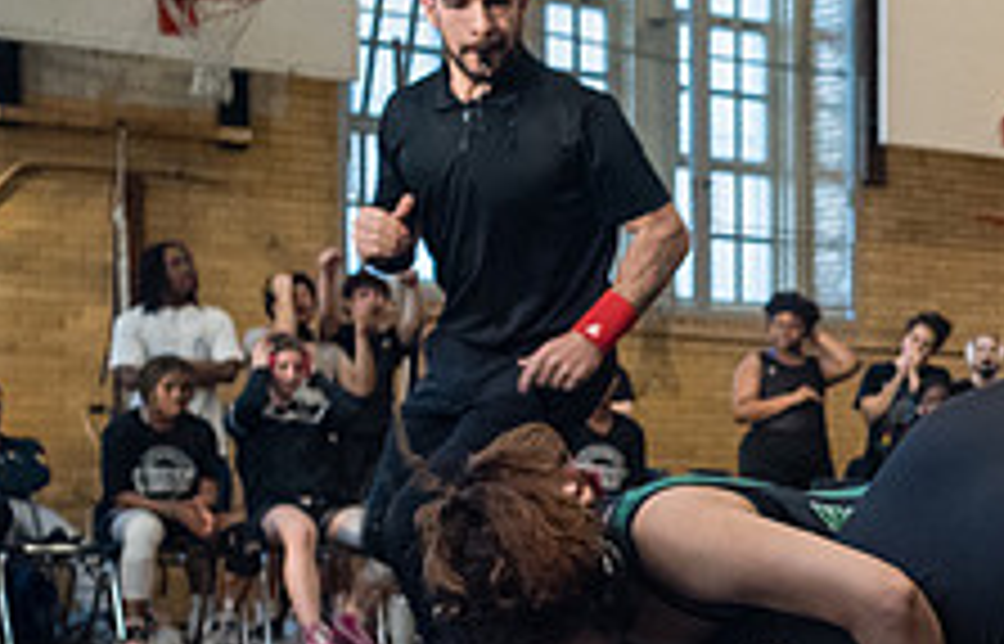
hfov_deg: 18.2
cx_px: 1285
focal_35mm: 106
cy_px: 614
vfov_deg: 12.5
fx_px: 2922
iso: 4000
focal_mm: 35
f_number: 4
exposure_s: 1/320
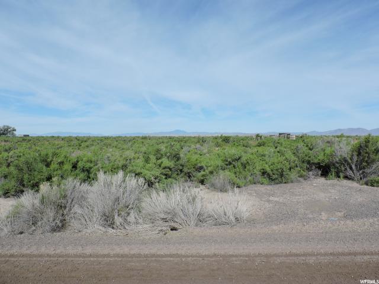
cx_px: 190
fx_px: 263
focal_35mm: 24
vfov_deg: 56.8
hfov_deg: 71.6
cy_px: 142
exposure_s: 1/1250
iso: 100
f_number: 3.7
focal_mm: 4.3
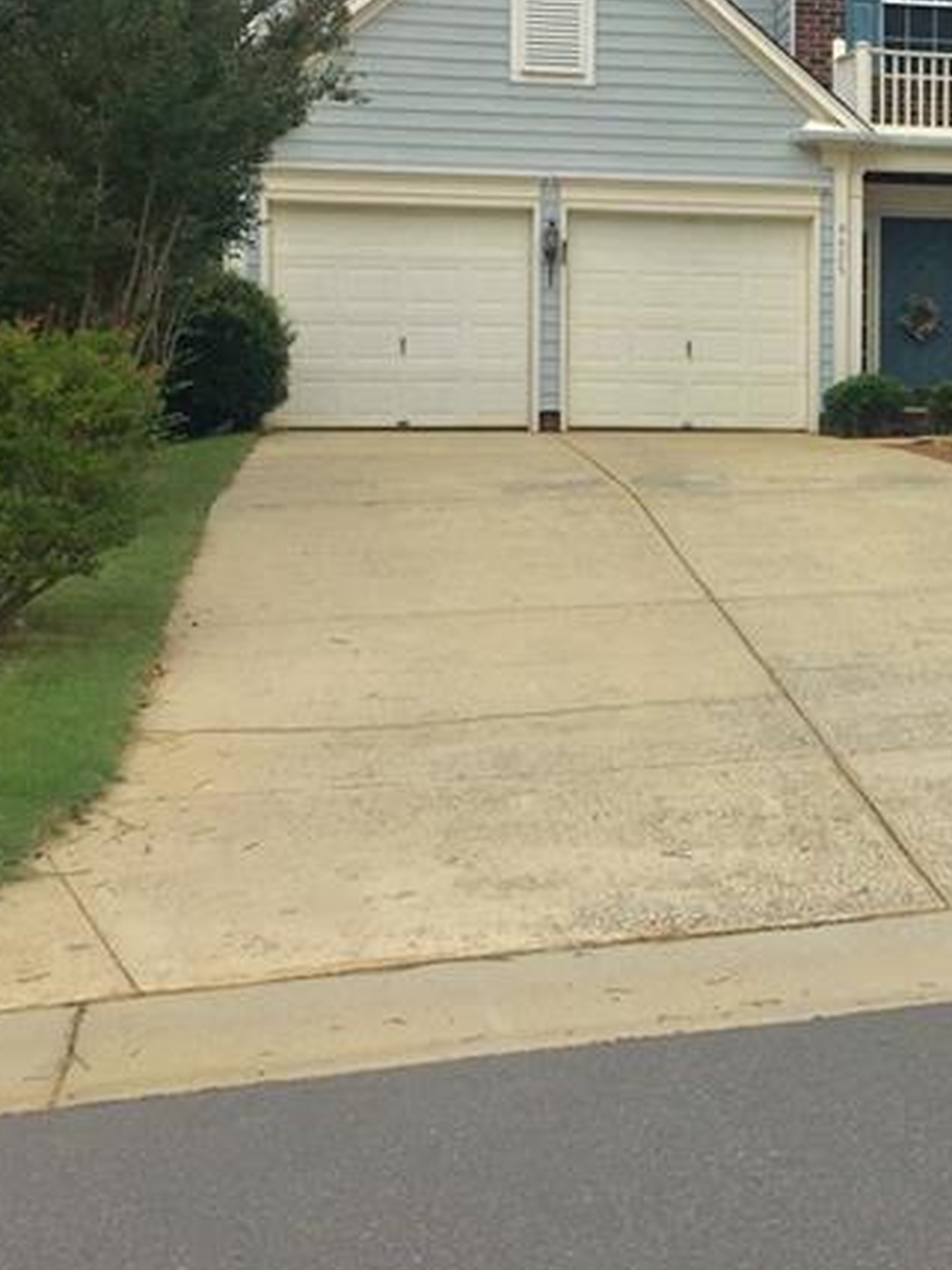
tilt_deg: +0.9
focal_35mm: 52
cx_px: 810
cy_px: 412
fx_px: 1907
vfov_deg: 36.4
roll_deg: -0.5
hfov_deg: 27.3
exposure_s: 1/1522
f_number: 2.2
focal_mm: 4.15
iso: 32
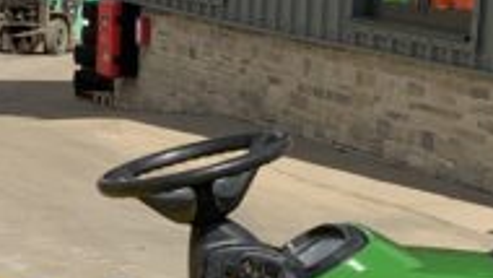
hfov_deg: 12.6
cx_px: 104
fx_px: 2223
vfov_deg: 7.1
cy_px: 304
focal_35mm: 170
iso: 16
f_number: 1.8
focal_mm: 3
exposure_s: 1/2427
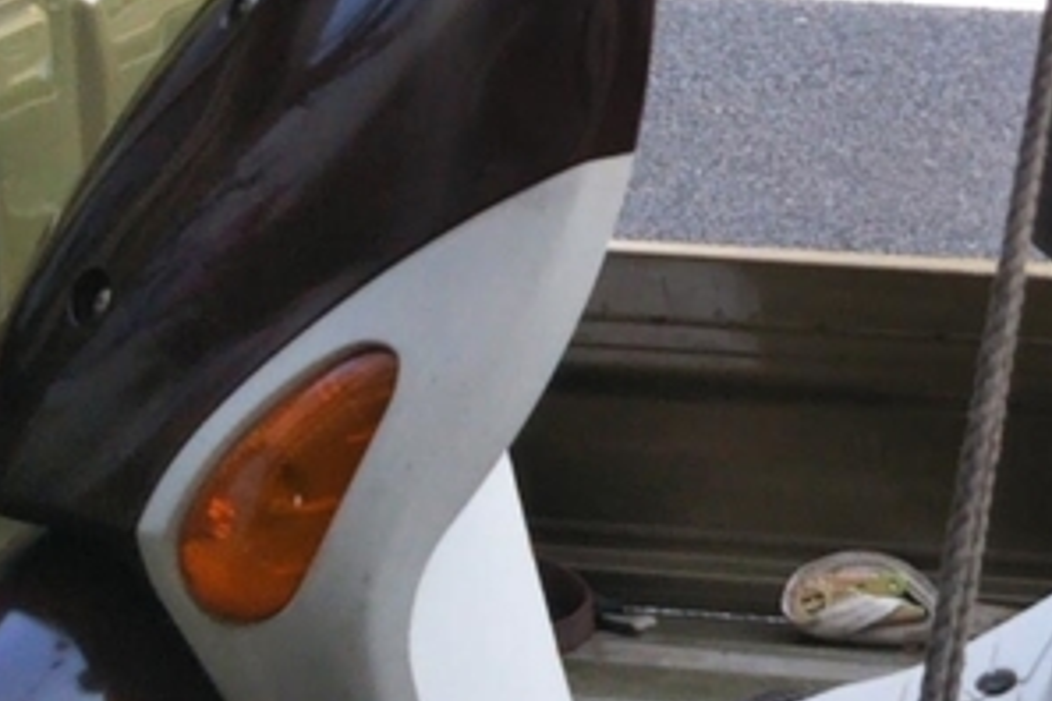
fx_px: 3682
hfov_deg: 16.0
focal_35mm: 126
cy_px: 18
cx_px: 1009
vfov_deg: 10.8
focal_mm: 4
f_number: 2.2
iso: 47
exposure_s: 1/185
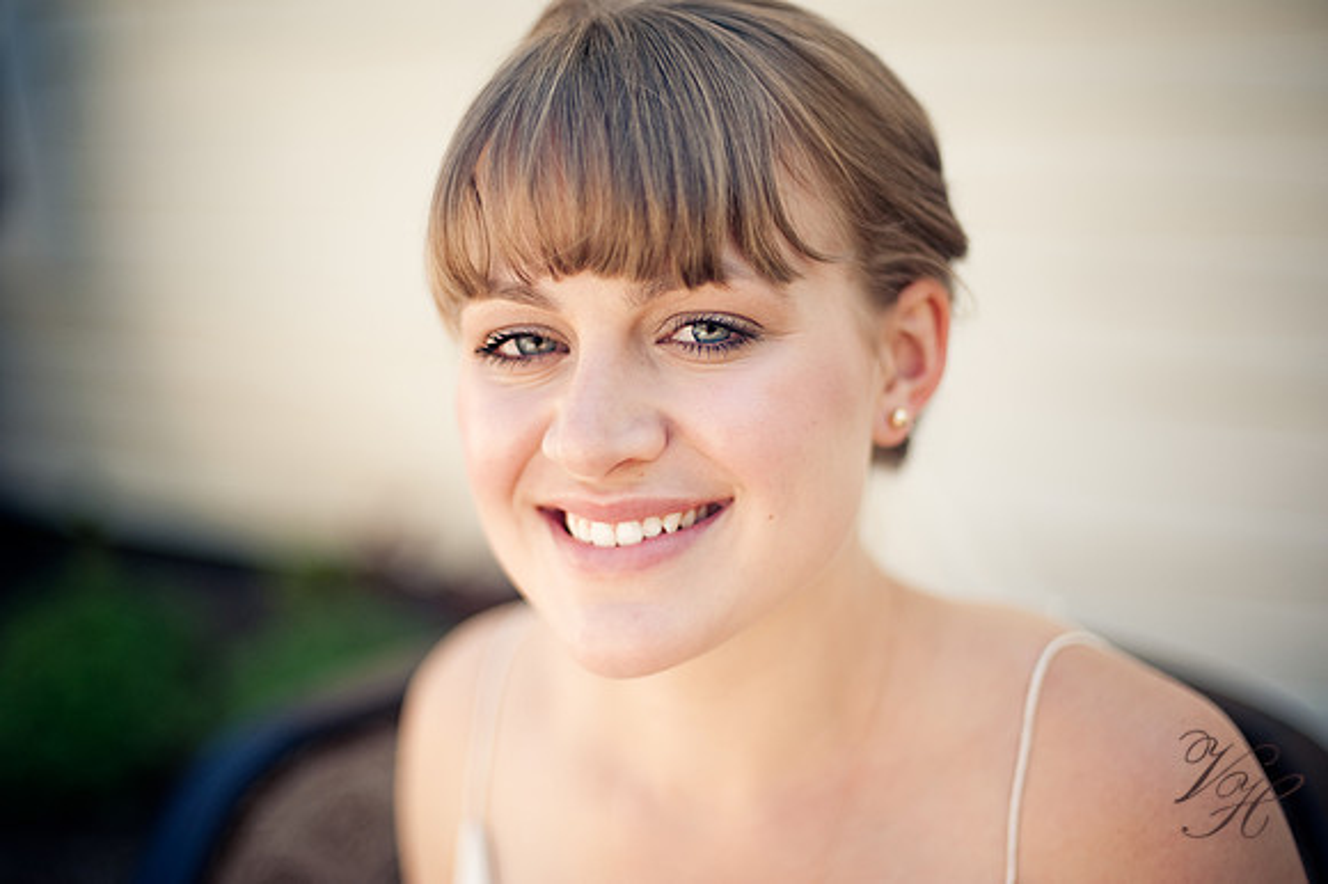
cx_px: 664
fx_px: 1843
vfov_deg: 27.0
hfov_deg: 39.6
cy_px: 442
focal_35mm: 50
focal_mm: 50
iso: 200
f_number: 1.4
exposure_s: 1/2500
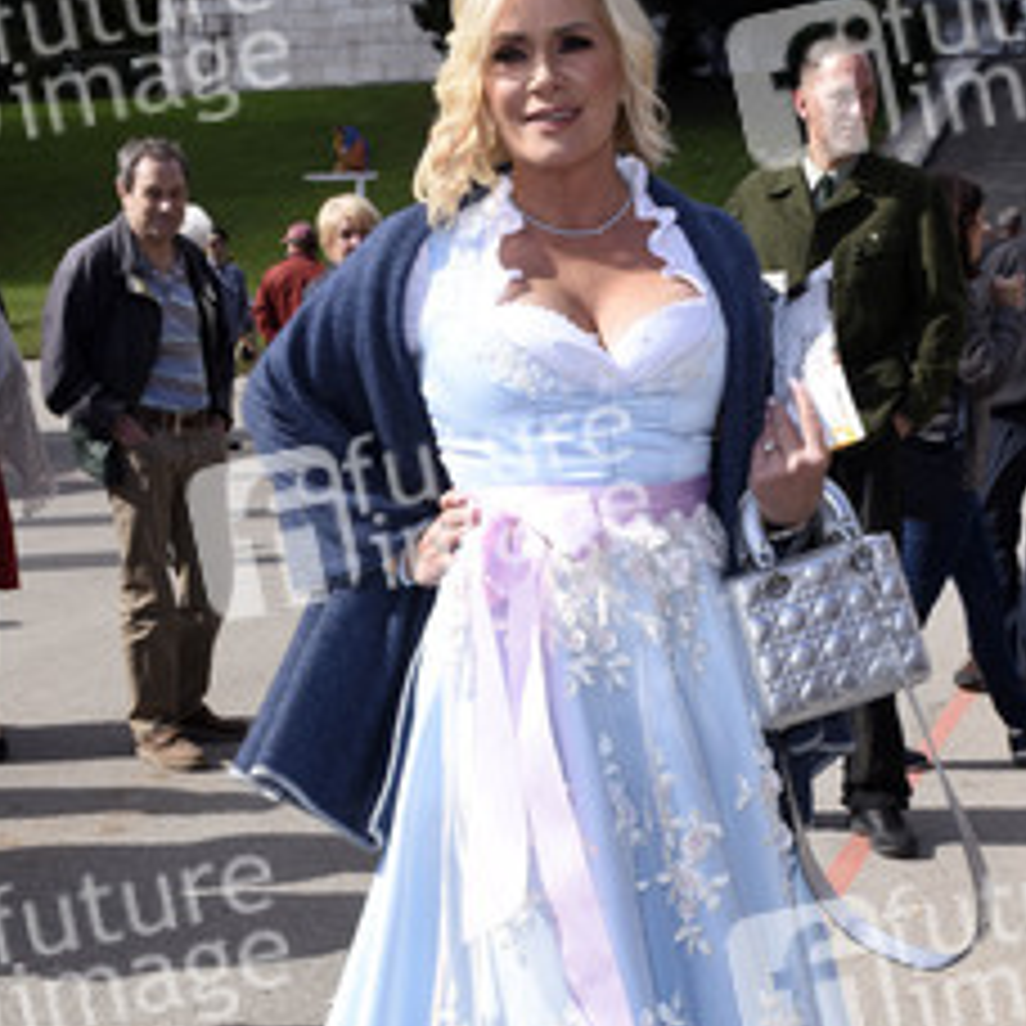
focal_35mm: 58
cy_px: 738
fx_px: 1945
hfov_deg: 29.5
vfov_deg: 29.2
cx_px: 549
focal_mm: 26
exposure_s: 1/160
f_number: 9
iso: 160
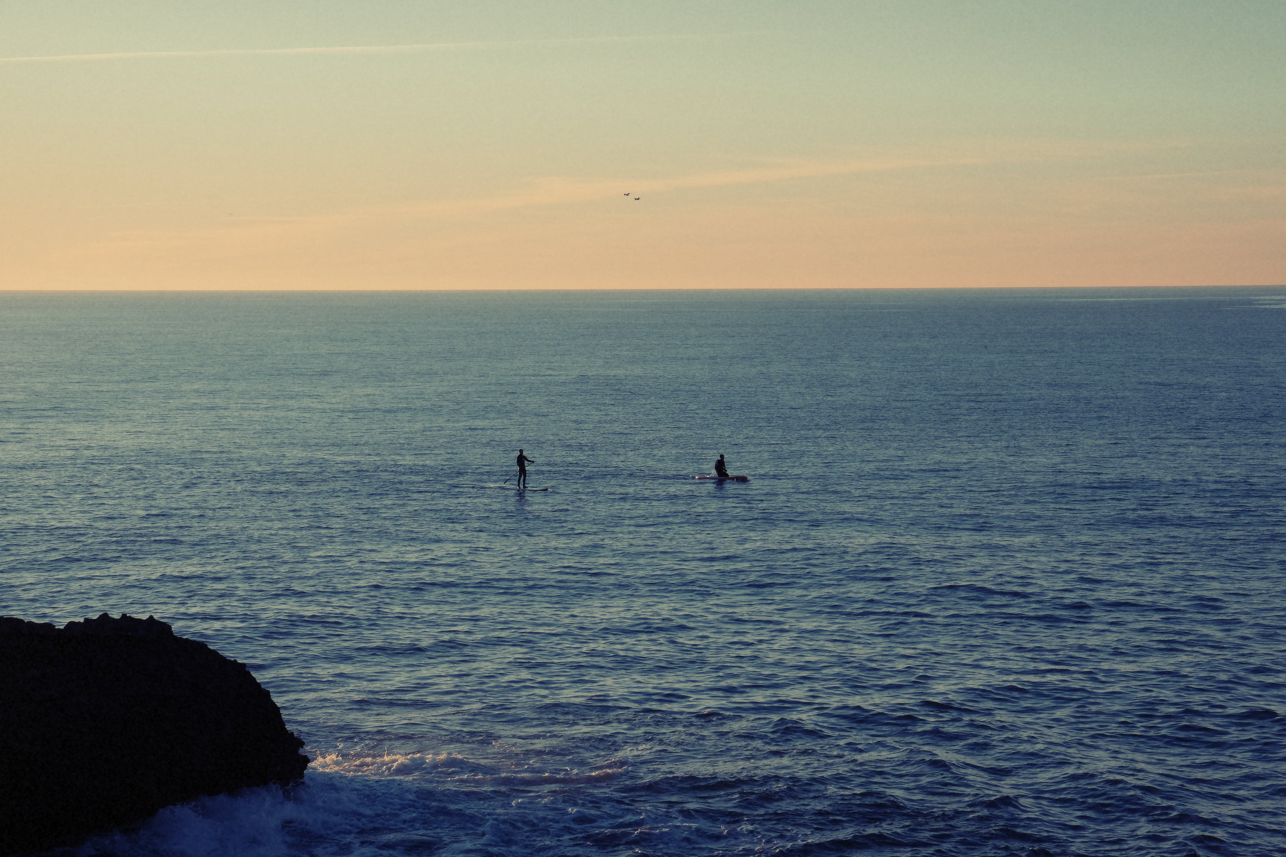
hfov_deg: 24.5
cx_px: 643
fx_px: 2965
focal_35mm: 83
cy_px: 428
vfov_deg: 16.5
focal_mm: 55
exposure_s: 1/400
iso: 800
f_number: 13
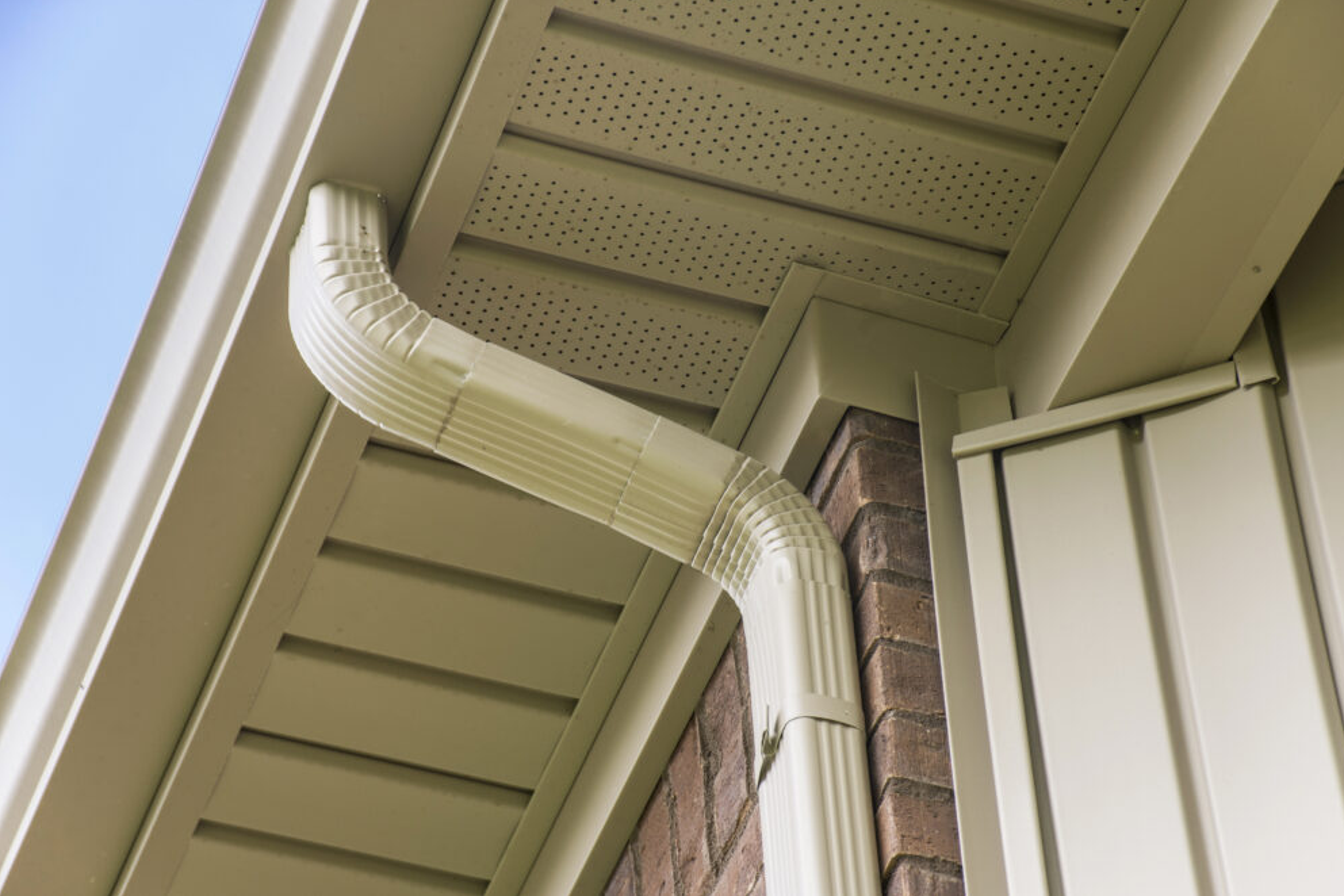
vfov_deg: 9.6
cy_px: 446
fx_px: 5357
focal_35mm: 144
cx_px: 675
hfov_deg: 14.3
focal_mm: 95
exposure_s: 1/80
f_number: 8
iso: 200
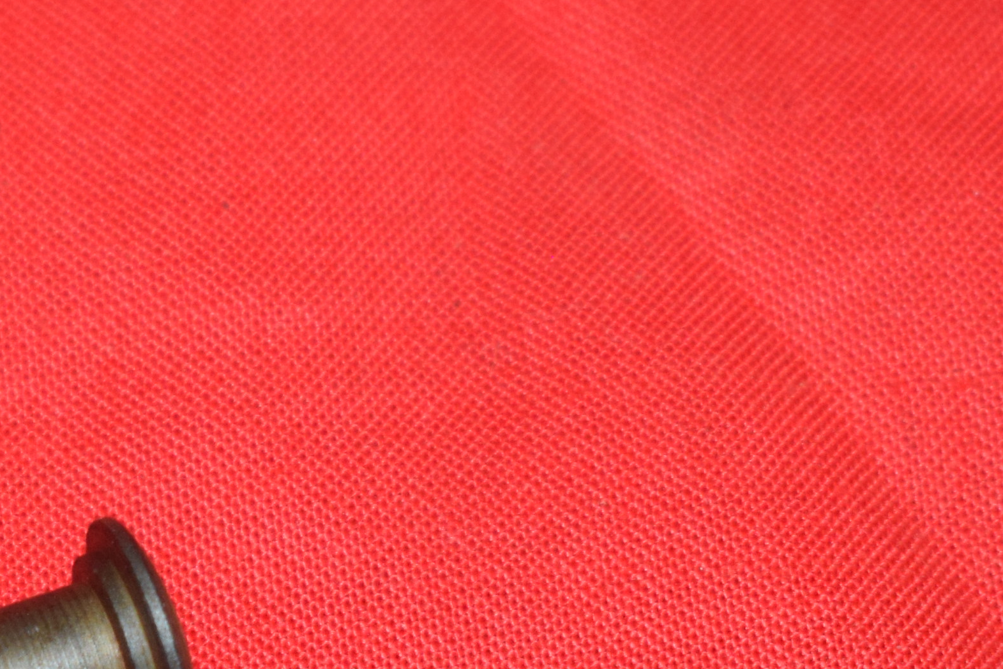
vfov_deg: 6.6
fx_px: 5742
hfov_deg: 9.9
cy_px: 696
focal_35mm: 206
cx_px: -37
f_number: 5.6
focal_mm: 48
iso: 800
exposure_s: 1/125
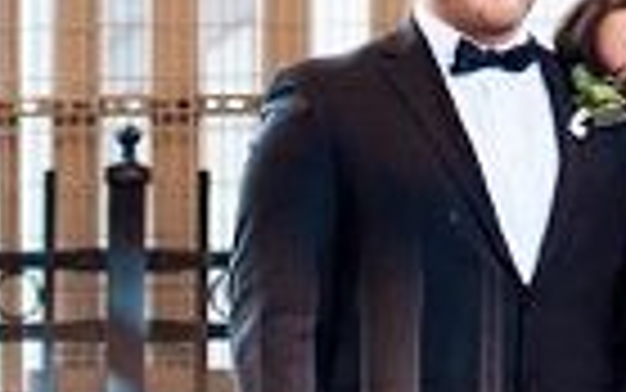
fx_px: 6742
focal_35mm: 395
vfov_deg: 3.3
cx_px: 612
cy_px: -275
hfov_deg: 5.3
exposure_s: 1/60
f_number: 2.8
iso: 1250
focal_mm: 70
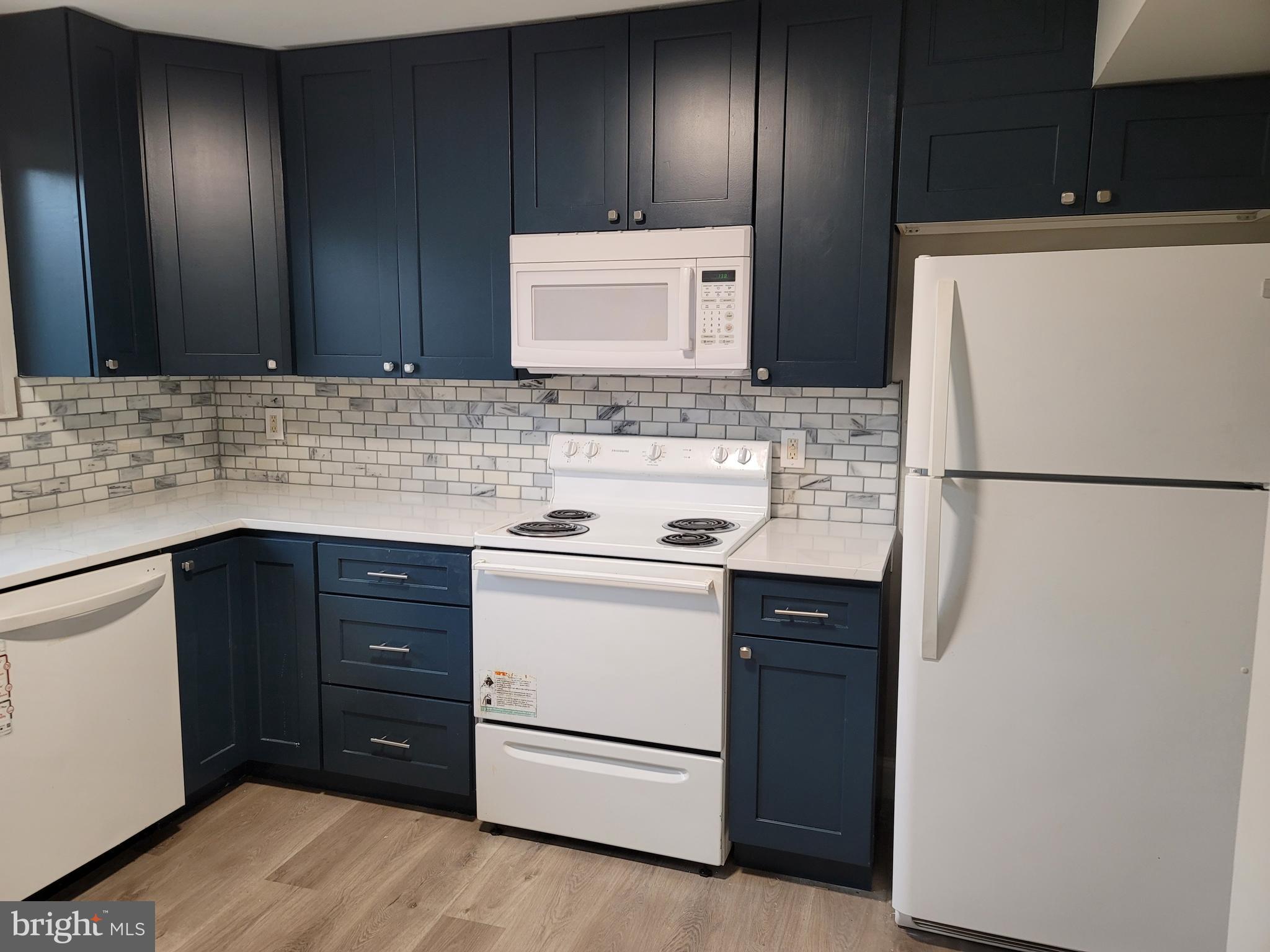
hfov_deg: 69.4
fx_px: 917
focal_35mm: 25
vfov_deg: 54.9
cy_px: 476
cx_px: 635
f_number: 1.8
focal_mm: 7
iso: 200
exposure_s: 1/39
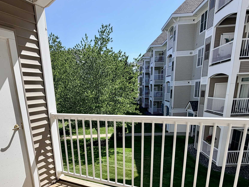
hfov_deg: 66.9
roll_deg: +3.6
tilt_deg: -16.9
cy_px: 146
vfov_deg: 50.3
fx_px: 187
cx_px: 105
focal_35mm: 26
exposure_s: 1/770
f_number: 2.2
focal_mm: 2.22
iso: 25
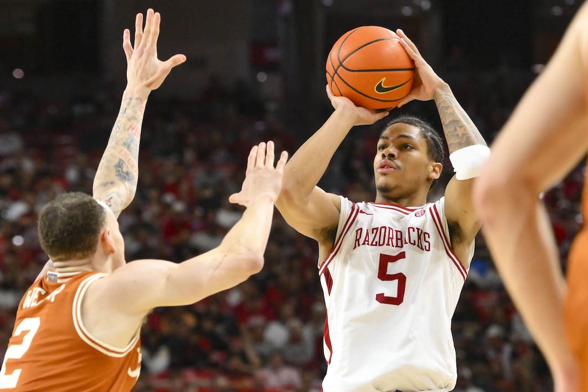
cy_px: 221
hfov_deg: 17.2
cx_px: 283
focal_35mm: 119
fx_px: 1944
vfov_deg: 11.5
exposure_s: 1/2000
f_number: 2.8
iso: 4000
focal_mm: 105
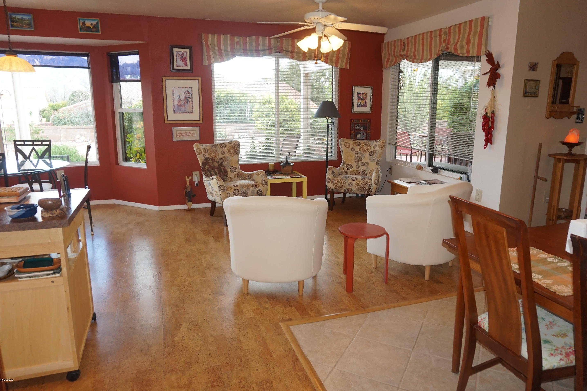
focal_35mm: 25
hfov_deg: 71.5
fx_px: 408
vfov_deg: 51.3
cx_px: 300
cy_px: 189
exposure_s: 1/60
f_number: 4
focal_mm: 16
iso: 500
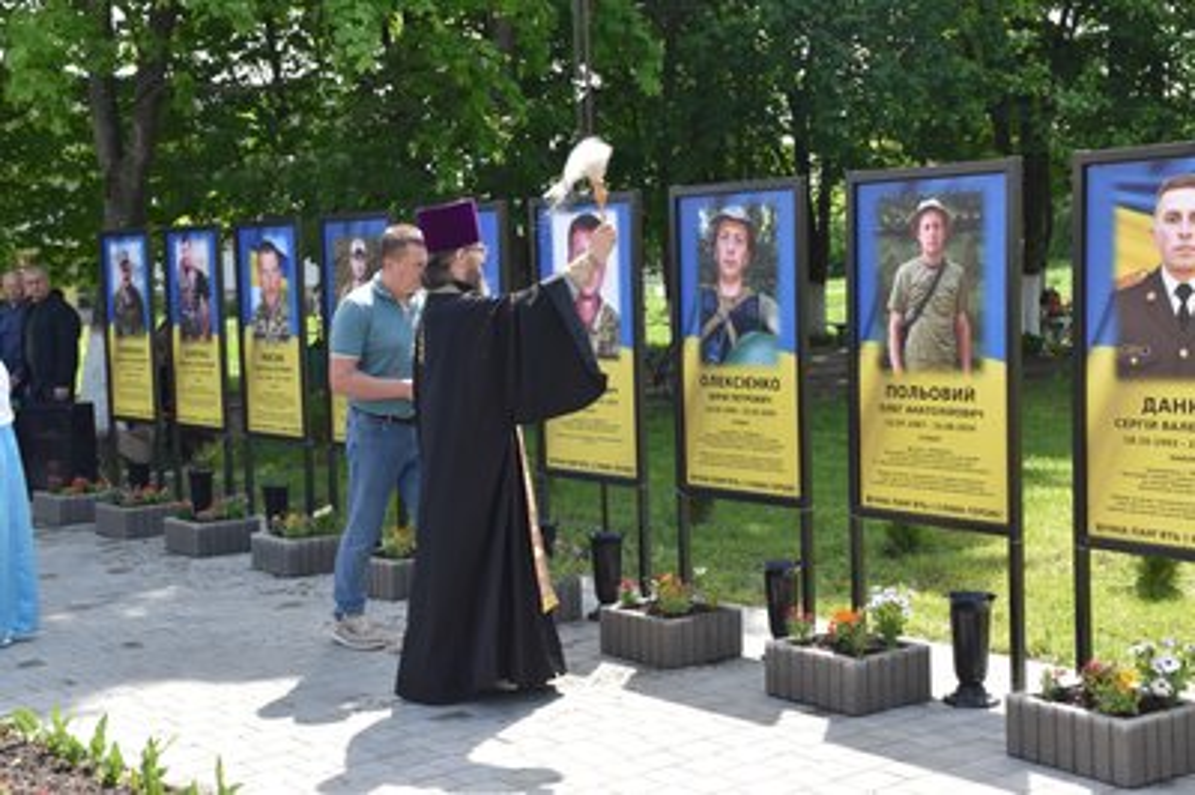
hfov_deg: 38.9
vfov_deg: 26.4
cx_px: 598
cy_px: 398
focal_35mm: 51
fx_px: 1691
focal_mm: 34
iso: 400
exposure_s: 1/250
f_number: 8
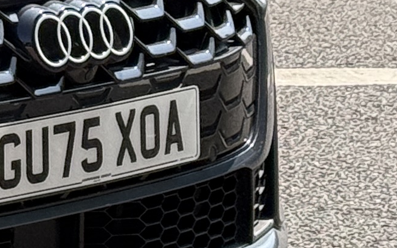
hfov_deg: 6.3
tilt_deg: +2.6
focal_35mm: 314
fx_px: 3397
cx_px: -616
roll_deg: +1.2
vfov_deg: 4.1
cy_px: -370
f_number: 1.78
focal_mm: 6.76
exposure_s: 1/2667
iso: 100
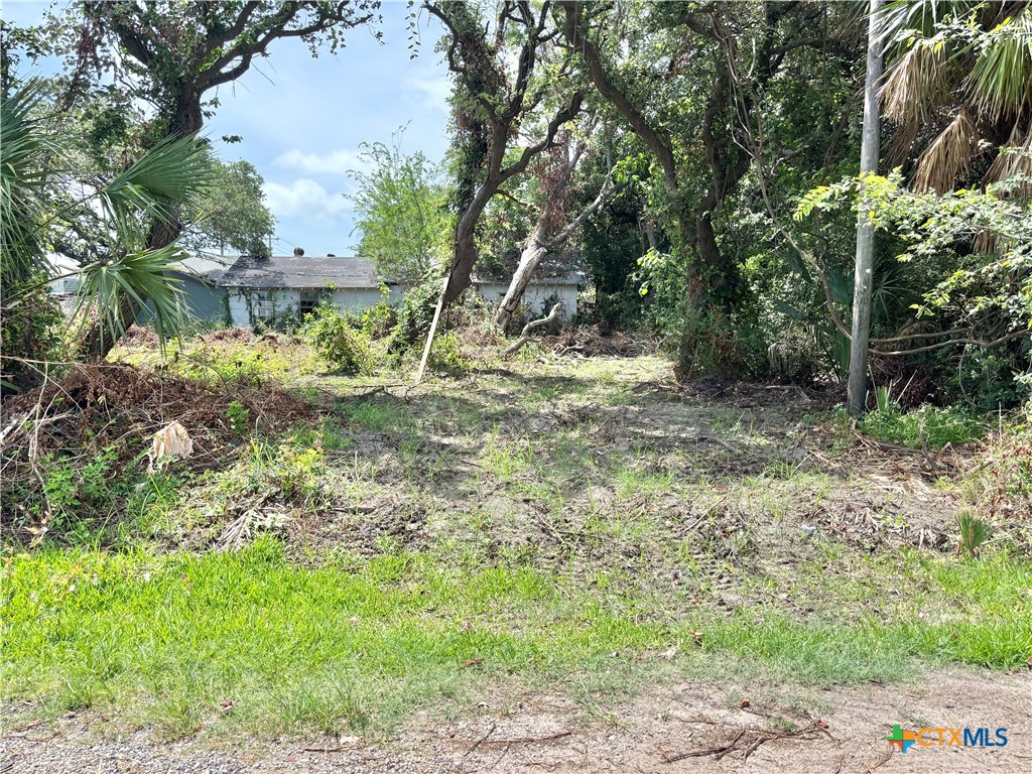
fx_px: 775
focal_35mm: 26
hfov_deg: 67.3
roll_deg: -0.6
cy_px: 387
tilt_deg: -6.0
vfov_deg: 53.1
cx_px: 516
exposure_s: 1/1311
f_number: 1.6
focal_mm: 5.96
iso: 50
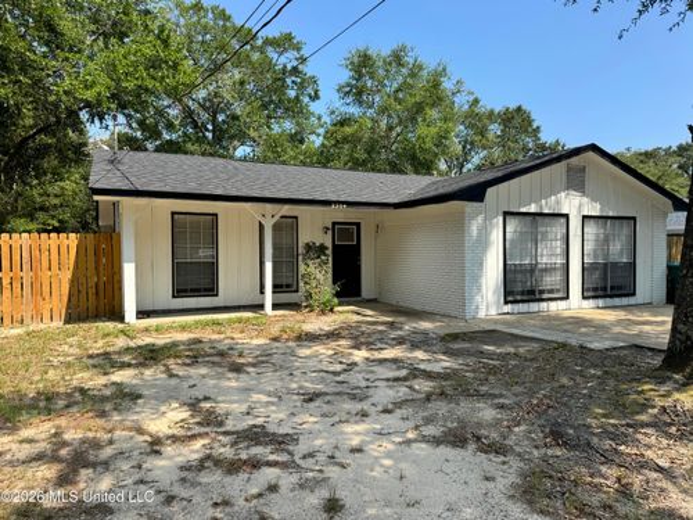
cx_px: 346
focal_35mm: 24
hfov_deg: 71.6
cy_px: 260
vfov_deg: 56.8
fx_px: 480
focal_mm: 6.76
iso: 80
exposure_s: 1/3096
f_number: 1.78
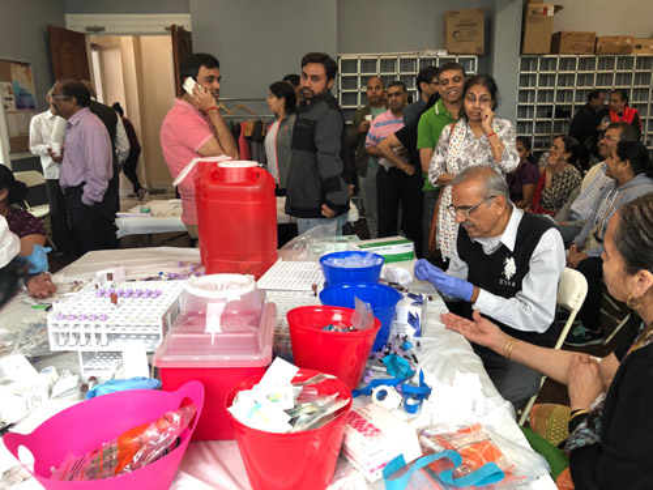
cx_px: 326
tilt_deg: -15.4
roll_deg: +1.9
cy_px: 245
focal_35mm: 28
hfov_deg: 63.4
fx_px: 528
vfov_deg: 49.7
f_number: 1.8
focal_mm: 3.99
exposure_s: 1/30
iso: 32
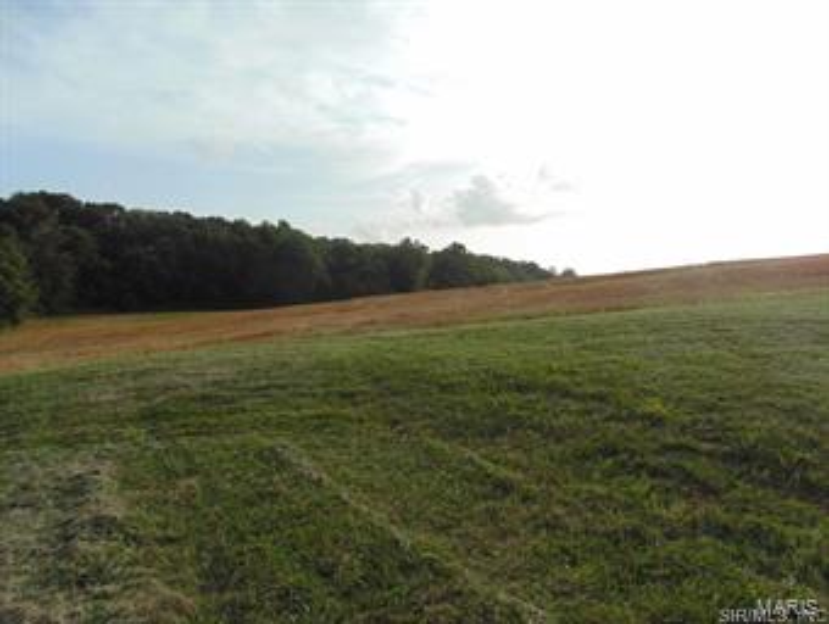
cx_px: 414
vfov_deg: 61.2
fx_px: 528
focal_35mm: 22
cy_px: 312
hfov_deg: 76.3
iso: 80
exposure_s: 1/800
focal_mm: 4
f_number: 3.1
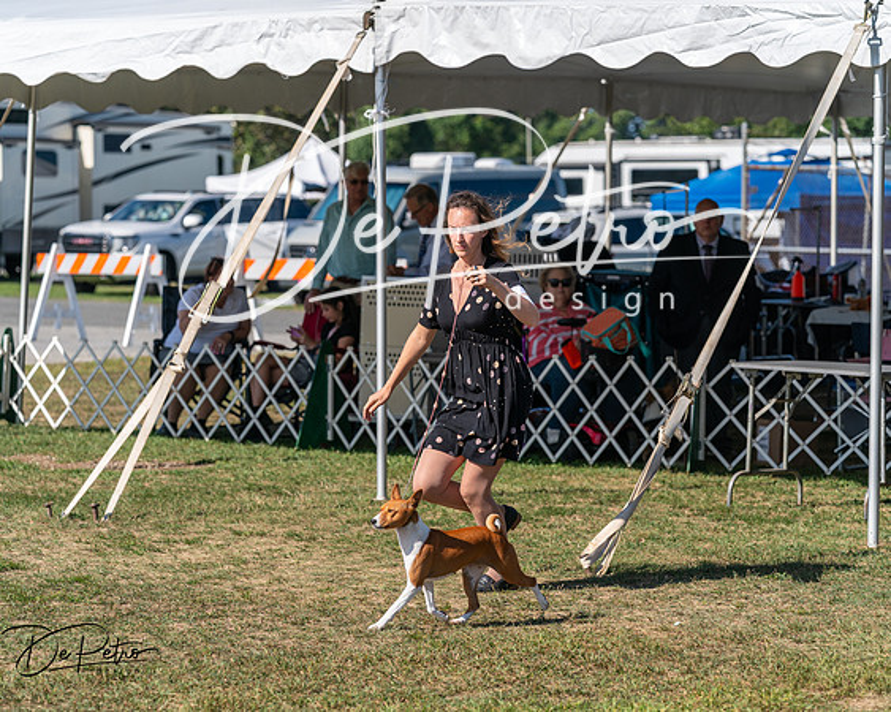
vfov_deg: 11.2
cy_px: 356
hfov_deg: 14.0
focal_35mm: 137
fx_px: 3622
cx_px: 446
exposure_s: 1/1250
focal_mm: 122
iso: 125
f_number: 4.5
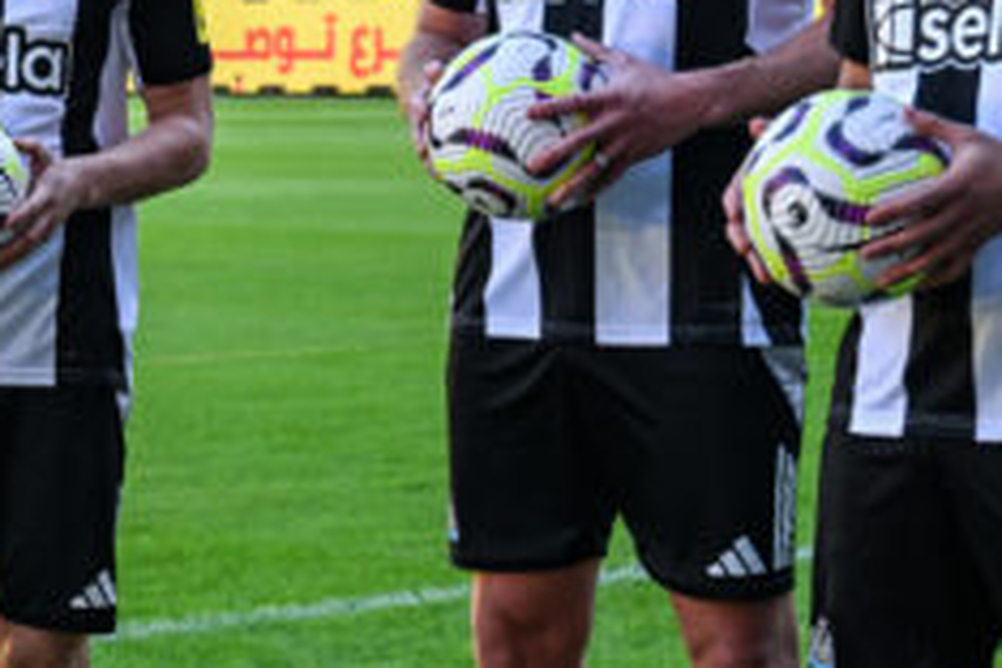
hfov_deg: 13.2
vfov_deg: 8.9
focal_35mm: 154
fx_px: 4286
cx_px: 9
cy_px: 223
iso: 400
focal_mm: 48
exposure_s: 1/400
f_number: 4.5
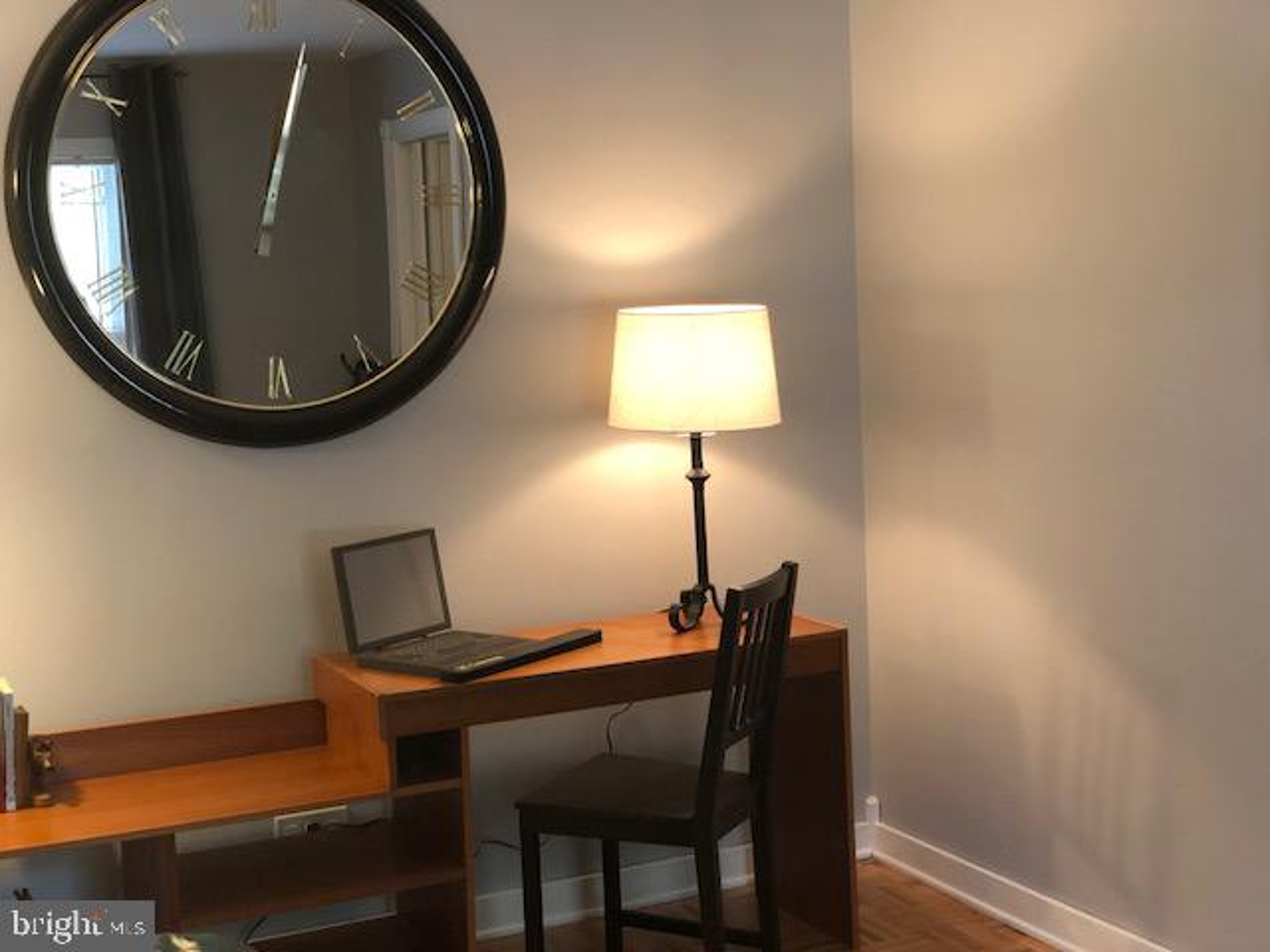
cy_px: 476
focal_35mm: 52
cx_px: 635
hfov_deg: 36.8
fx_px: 1908
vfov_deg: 28.0
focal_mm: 6
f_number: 2.4
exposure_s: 1/30
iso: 100
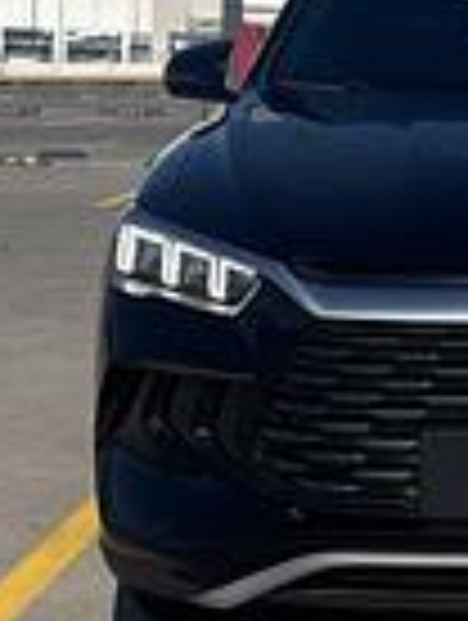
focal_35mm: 94
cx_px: 565
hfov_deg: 15.2
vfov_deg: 20.5
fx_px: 1689
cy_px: 94
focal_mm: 5.96
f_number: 1.6
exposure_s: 1/4854
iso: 50
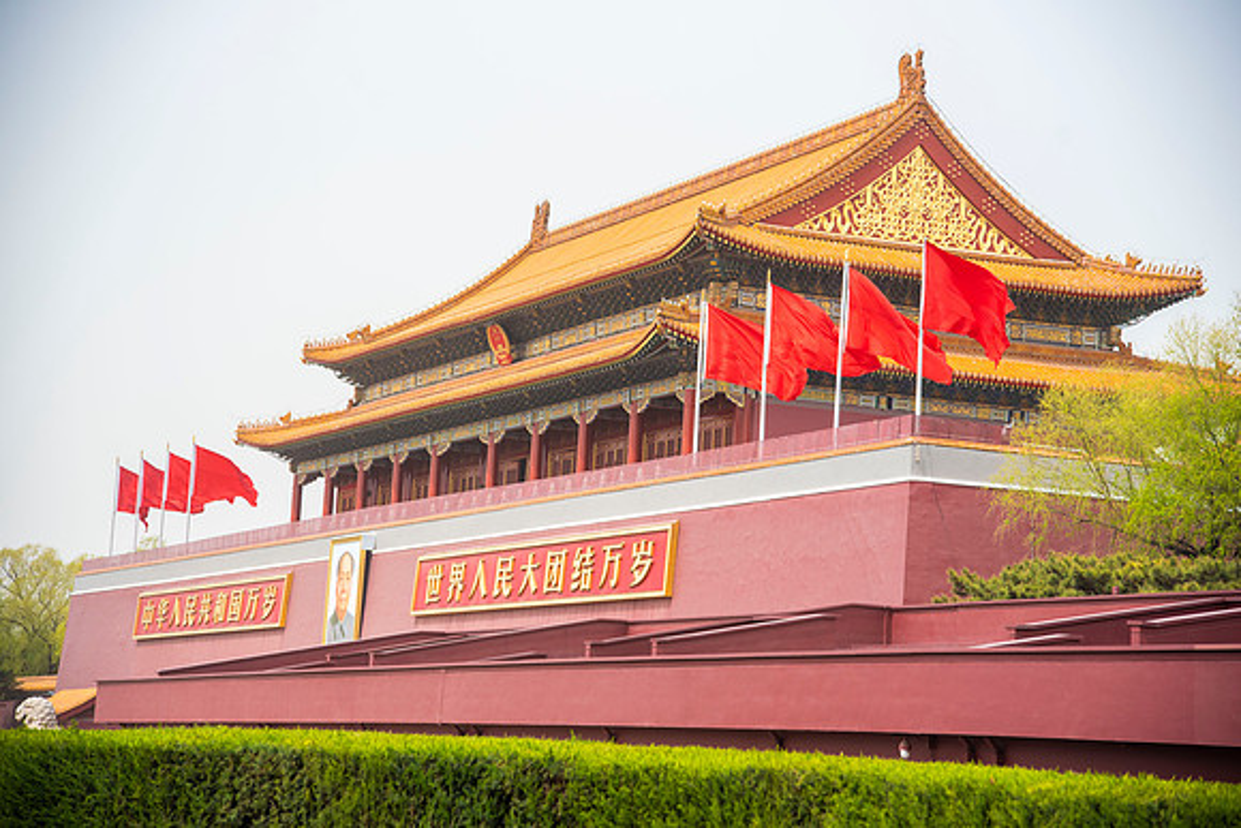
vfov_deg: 16.1
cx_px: 620
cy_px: 414
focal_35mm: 85
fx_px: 2931
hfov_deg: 23.9
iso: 160
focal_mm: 85
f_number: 4.5
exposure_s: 1/800
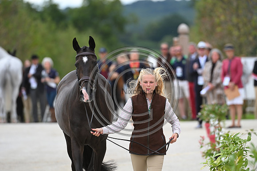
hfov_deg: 5.2
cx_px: 128
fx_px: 2856
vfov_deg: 3.4
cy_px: 86
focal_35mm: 400
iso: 640
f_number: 5.6
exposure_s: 1/1250
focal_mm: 400
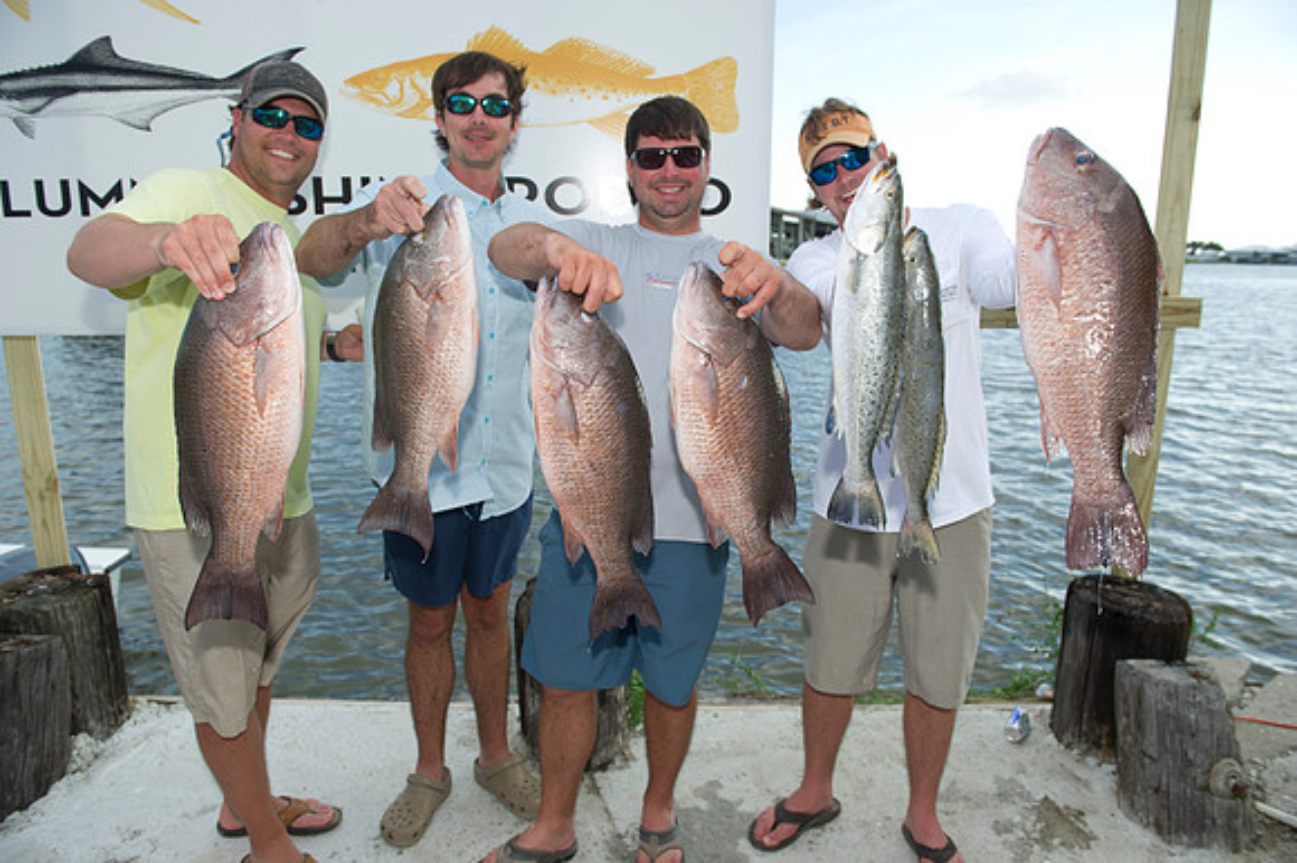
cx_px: 648
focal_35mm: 24
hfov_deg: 73.8
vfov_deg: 53.1
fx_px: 864
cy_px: 432
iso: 200
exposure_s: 1/250
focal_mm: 24
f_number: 5
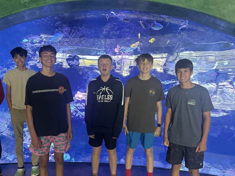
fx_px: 204
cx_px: 99
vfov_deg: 46.6
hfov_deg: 59.7
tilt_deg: -10.4
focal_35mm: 30
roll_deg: -1.1
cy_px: 102
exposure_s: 1/60
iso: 640
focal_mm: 6.86
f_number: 1.78
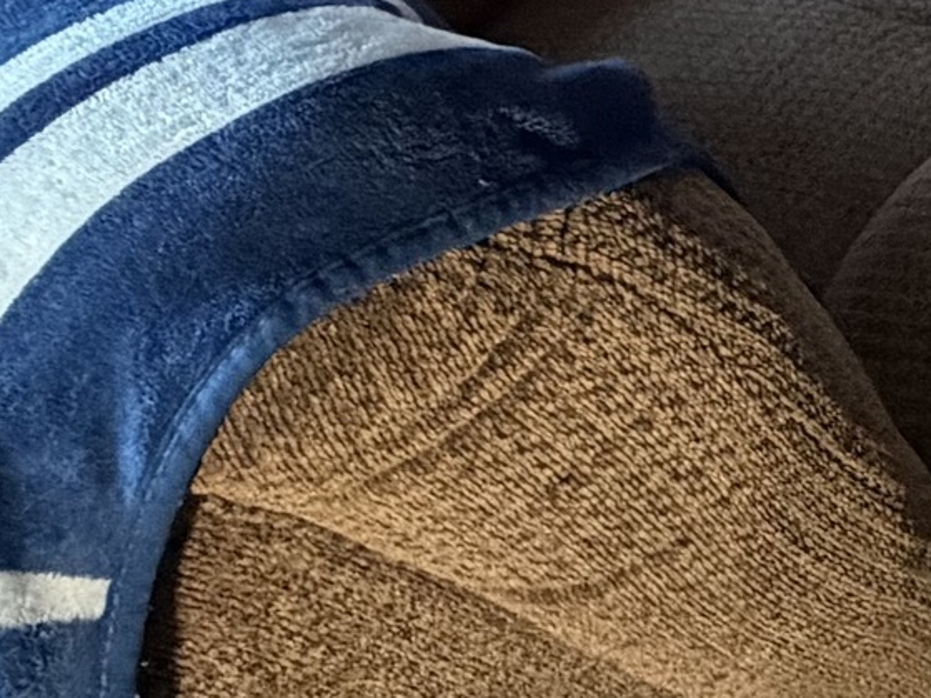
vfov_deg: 16.0
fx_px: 2070
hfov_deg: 22.1
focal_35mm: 77
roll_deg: +0.3
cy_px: -591
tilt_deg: -18.9
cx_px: 1294
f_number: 2.2
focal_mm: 2.22
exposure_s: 1/60
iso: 800
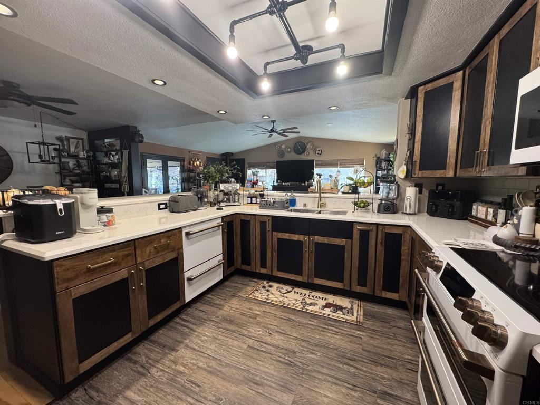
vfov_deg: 85.7
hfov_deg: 102.1
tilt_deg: -6.7
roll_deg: -0.1
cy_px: 202
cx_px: 270
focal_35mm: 14
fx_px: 218
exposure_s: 1/60
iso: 250
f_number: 2.2
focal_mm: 2.22
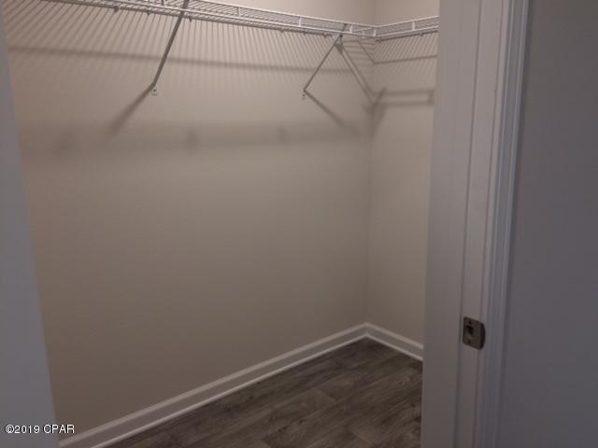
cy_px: 224
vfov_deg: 48.2
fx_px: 501
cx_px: 299
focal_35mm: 29
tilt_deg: -14.7
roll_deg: +0.6
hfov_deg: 61.7
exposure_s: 1/30
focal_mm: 4.15
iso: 80
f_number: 2.2
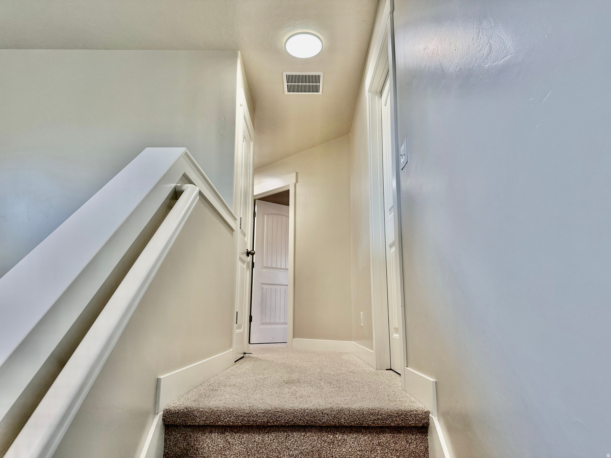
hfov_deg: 71.6
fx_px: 424
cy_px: 229
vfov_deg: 56.8
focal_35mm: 24
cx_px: 306
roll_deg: -0.1
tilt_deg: +11.8
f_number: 1.78
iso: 125
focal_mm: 6.76
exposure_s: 1/180
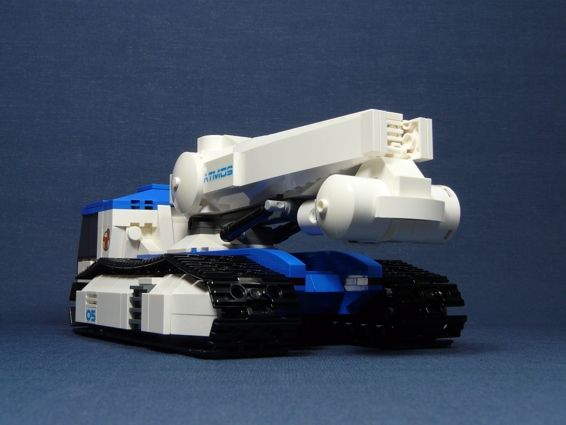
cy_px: 212
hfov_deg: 39.7
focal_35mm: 48
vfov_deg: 30.3
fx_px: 785
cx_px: 283
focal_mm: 7.9
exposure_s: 1/8
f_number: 5.6
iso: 100
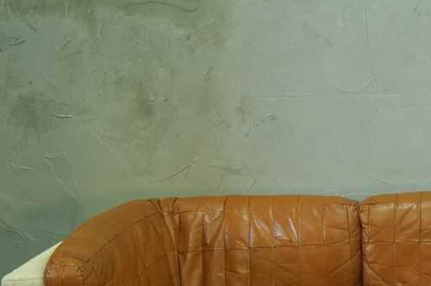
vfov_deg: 15.6
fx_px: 1041
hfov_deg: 22.2
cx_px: 470
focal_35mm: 87
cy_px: 232
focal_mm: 24
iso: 400
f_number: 7.1
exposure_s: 1/10
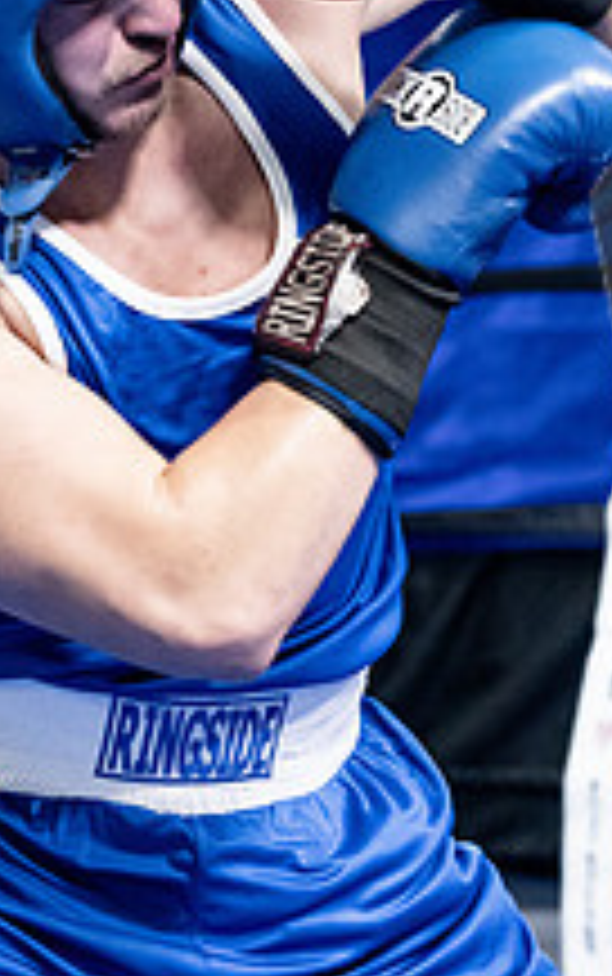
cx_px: 735
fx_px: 5593
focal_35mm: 210
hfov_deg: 6.2
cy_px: 148
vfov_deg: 9.9
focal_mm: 70
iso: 10000
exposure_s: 1/1000
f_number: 2.8
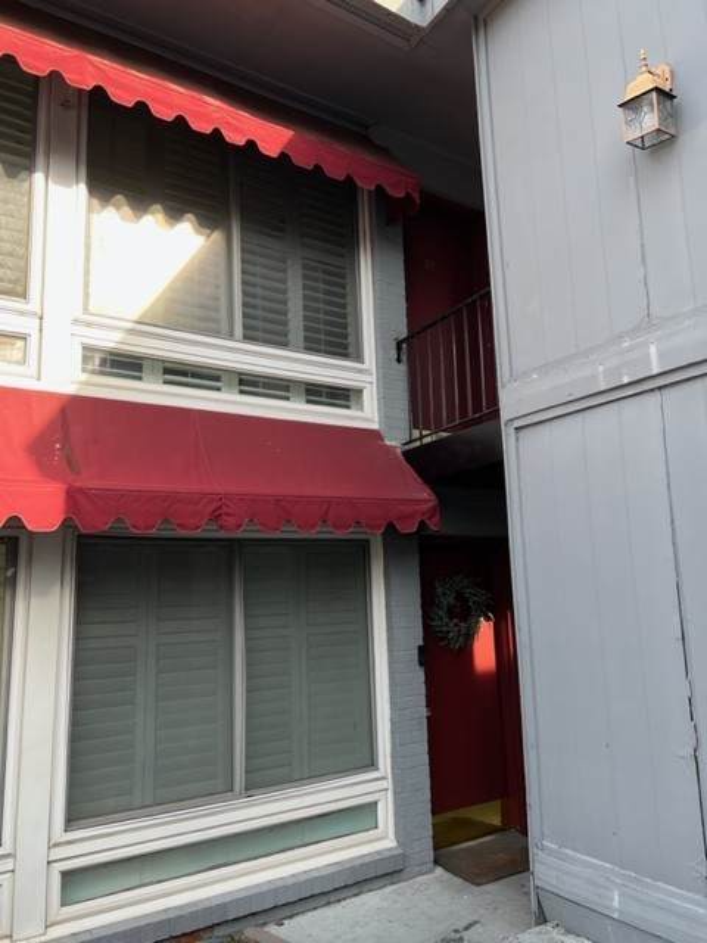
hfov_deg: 53.1
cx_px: 354
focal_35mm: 26
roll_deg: +1.0
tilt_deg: +10.9
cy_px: 472
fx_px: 708
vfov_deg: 67.3
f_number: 1.5
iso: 50
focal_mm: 5.7
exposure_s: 1/354
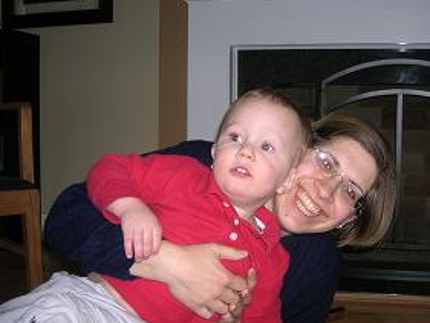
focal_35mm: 47
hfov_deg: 40.0
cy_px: 158
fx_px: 584
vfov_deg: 30.9
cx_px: 278
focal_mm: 5.7
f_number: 2.9
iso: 50
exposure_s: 1/60.1
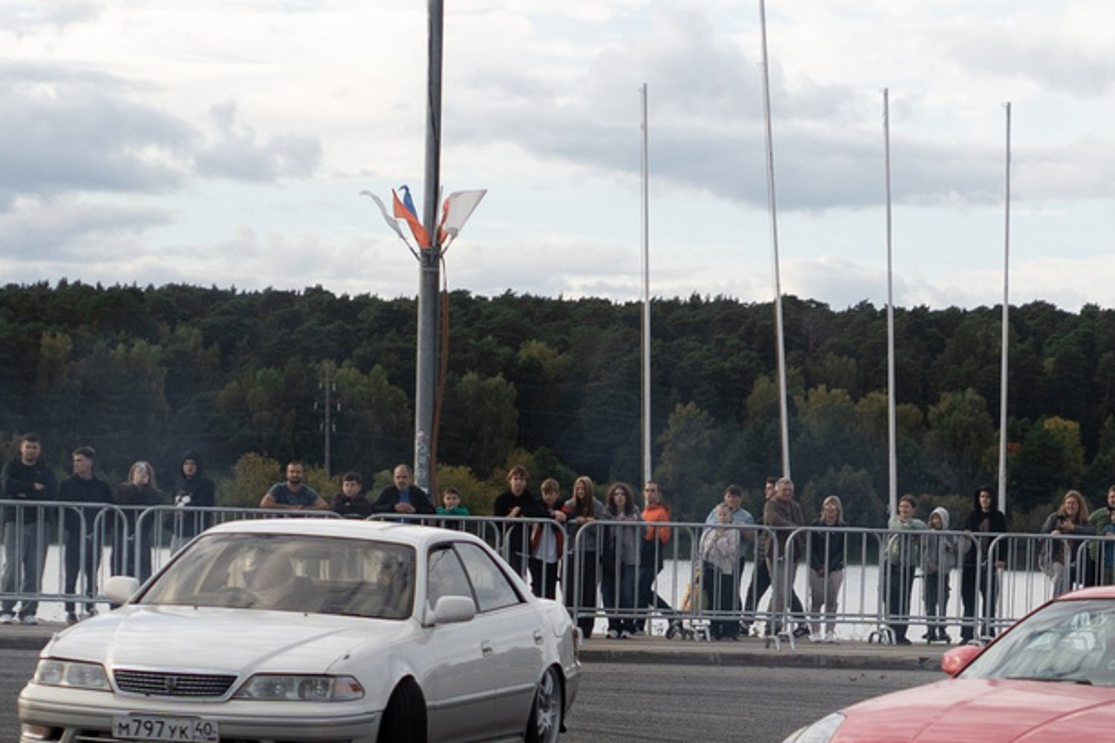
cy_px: 751
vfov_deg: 9.3
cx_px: 837
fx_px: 4520
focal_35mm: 146
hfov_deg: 14.0
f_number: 2.2
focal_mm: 35
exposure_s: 1/2500
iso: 100
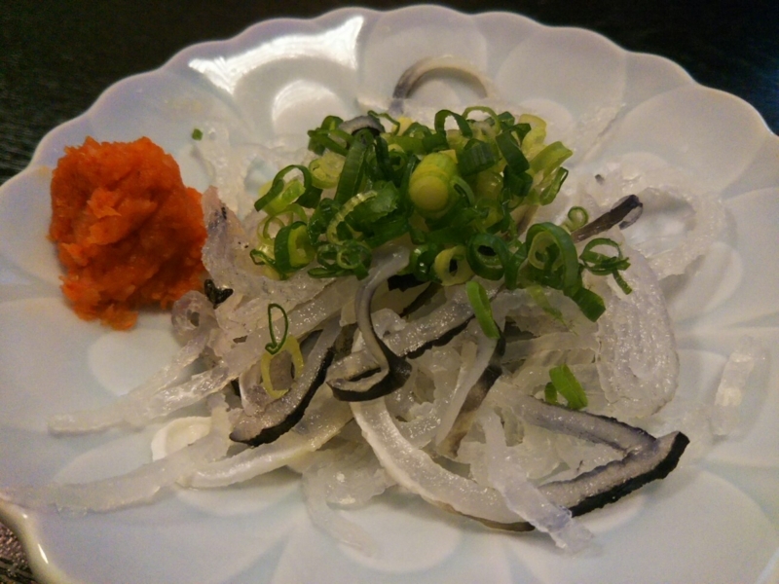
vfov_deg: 46.8
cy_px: 292
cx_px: 390
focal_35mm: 30
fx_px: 675
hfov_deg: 60.0
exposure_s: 1/100
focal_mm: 4
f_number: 2.2
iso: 200
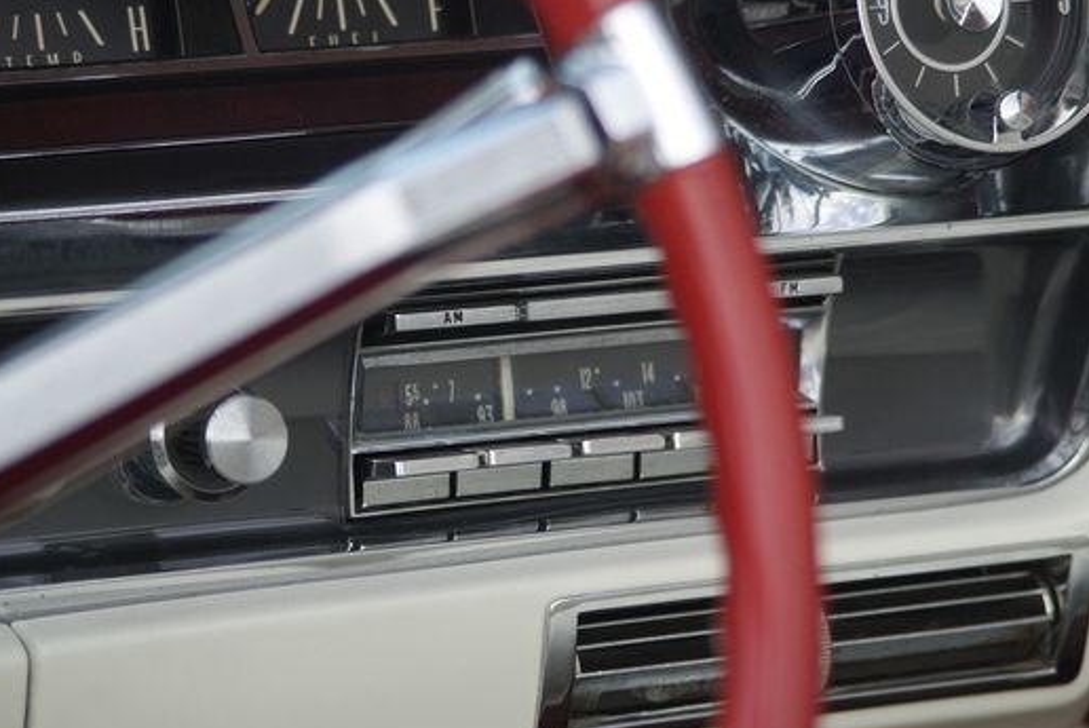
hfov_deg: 11.0
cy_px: 435
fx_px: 5631
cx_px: 551
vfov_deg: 7.4
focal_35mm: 186
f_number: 4.5
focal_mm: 100
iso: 100
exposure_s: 1/200
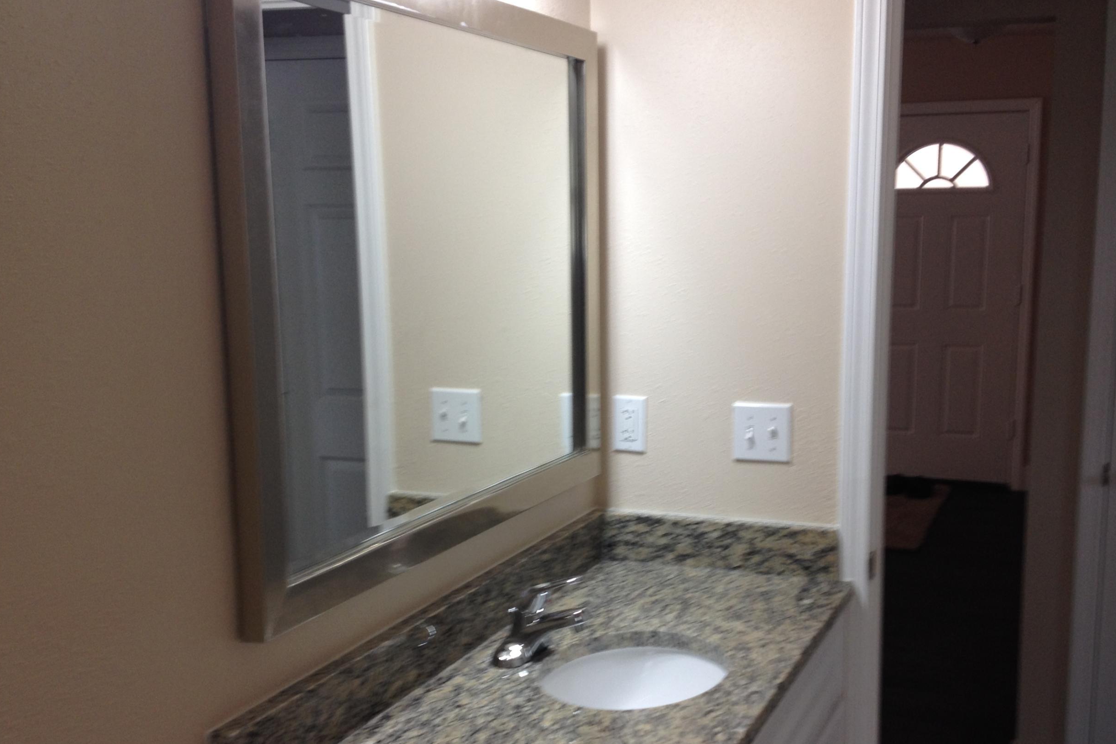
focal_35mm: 45
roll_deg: +1.4
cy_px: 435
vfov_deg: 29.8
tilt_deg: -9.2
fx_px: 1395
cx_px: 603
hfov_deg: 43.6
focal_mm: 4.28
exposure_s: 1/24
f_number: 2.4
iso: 50
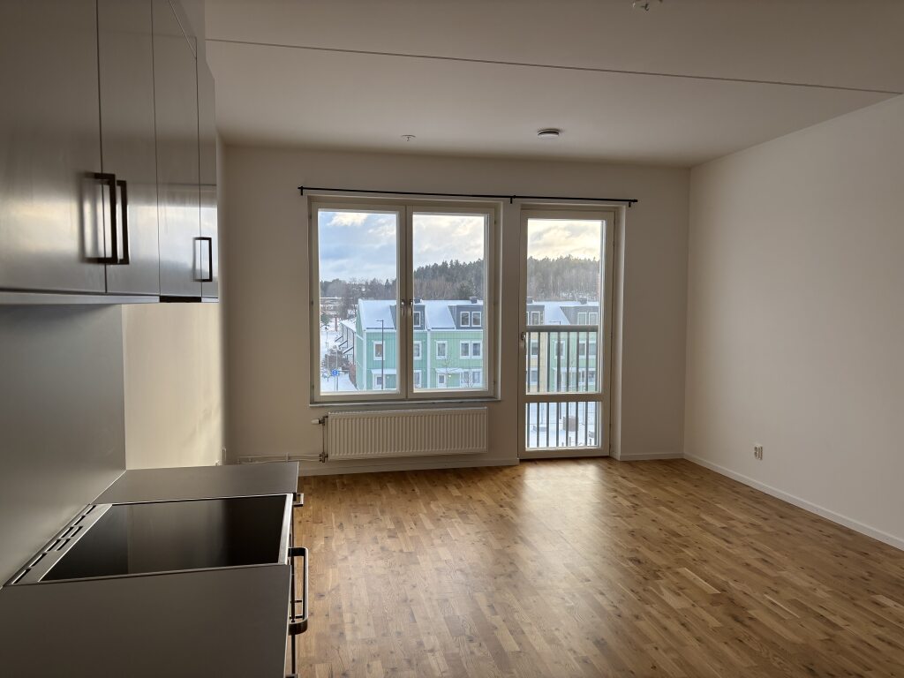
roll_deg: -0.4
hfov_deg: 67.3
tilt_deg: -3.8
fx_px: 679
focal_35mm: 26
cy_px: 339
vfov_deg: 53.1
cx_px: 452
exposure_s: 1/178
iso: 40
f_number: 1.6
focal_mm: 5.96
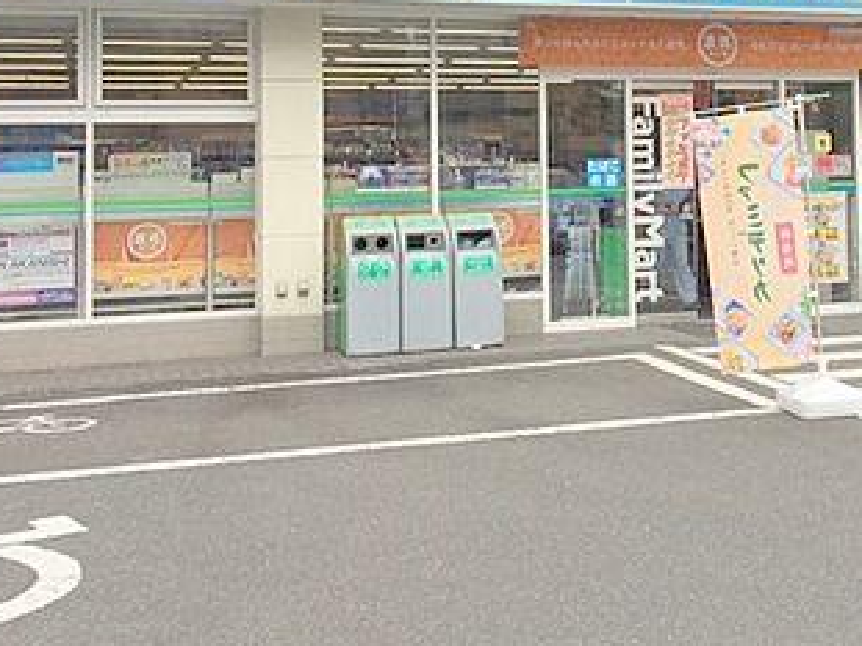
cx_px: 657
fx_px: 1394
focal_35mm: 56
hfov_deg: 33.6
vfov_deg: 25.5
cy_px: 94
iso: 25
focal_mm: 4.15
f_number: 2.2
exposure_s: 1/2137
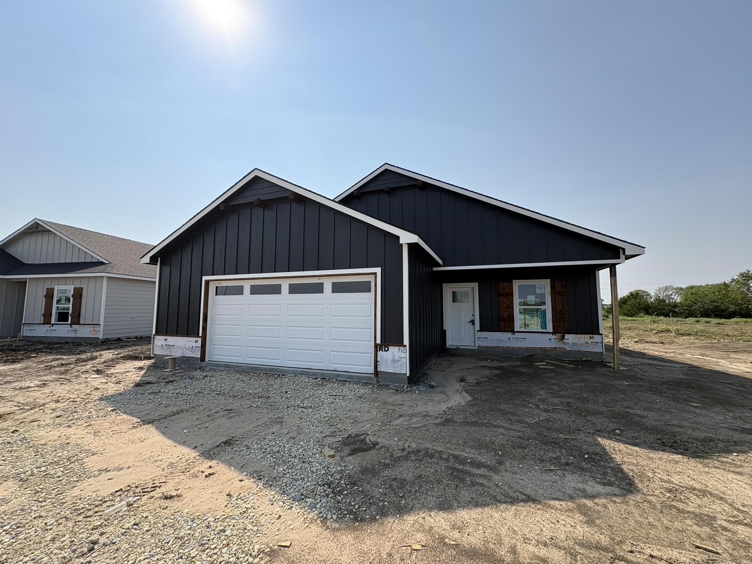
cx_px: 376
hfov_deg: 102.1
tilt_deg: +6.9
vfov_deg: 85.7
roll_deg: +0.4
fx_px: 304
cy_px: 282
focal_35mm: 14
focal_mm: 2.22
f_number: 2.2
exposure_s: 1/1672
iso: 64
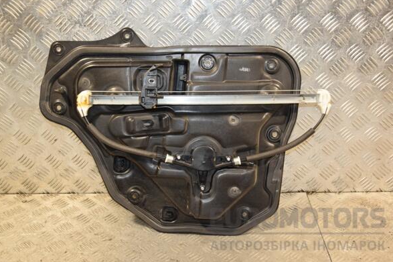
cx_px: 198
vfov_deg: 29.2
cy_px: 129
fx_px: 502
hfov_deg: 42.8
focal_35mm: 46
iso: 800
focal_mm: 30
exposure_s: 1/125
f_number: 5
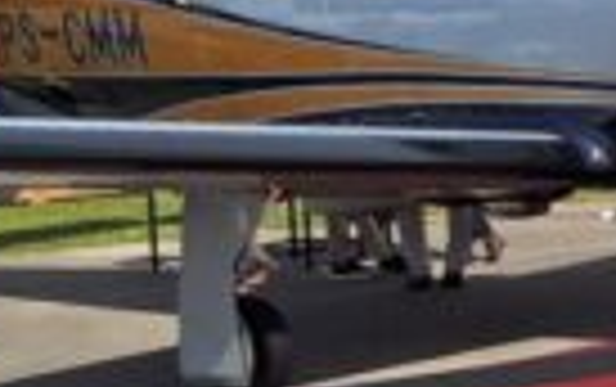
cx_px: 940
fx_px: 1916
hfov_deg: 16.5
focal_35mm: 114
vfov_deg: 11.5
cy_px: 135
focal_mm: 5.54
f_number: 1.8
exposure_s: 1/3788
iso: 40
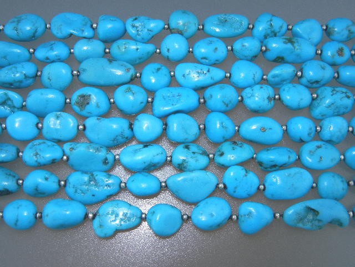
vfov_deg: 32.2
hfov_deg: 42.1
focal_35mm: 45
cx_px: 178
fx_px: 461
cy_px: 134
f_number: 3.8
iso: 200
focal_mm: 8.1
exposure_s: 1/30
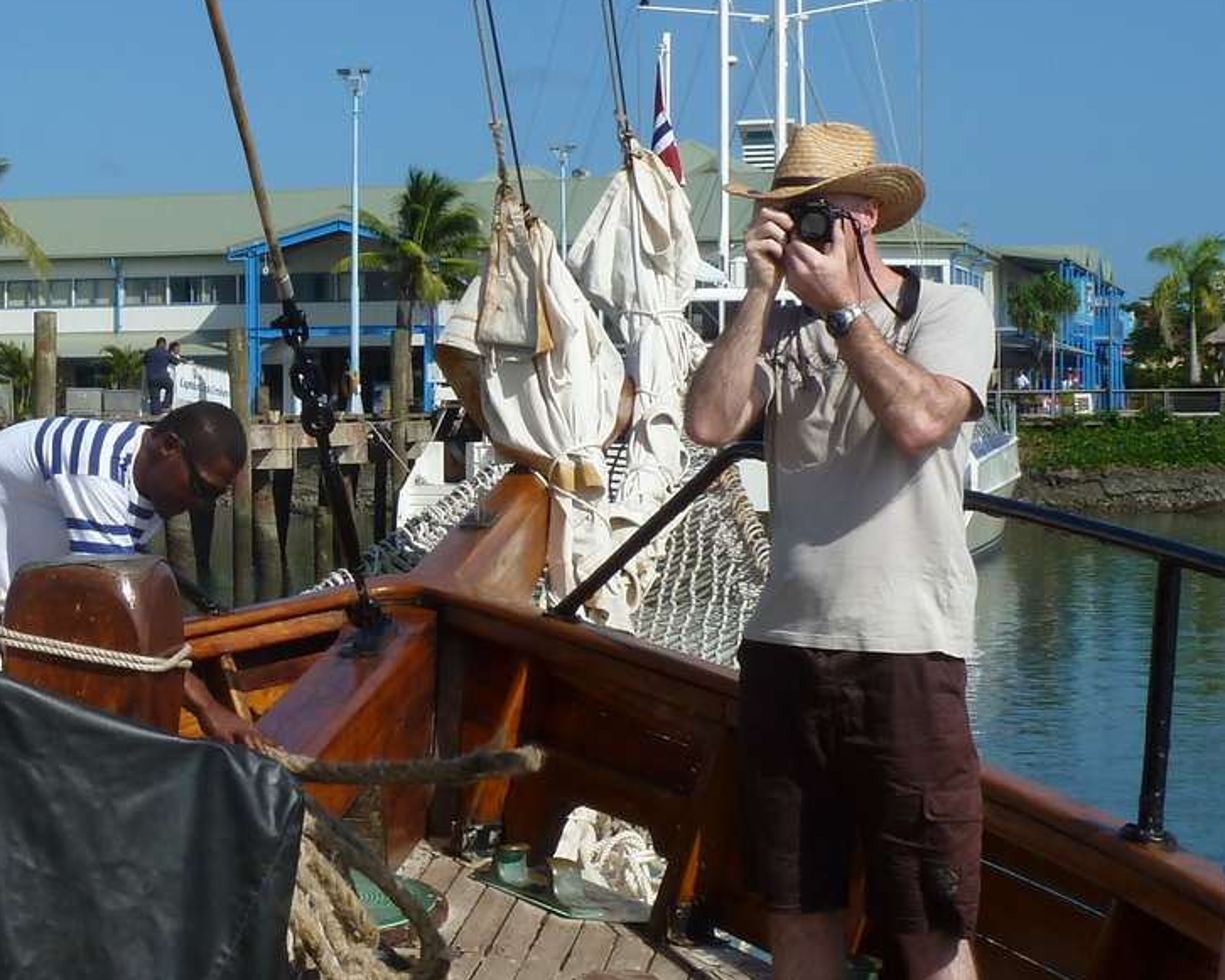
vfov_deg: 17.9
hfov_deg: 21.4
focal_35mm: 86
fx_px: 3118
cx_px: -8
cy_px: 460
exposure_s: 1/500
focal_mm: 6.5
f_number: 5.6
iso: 80
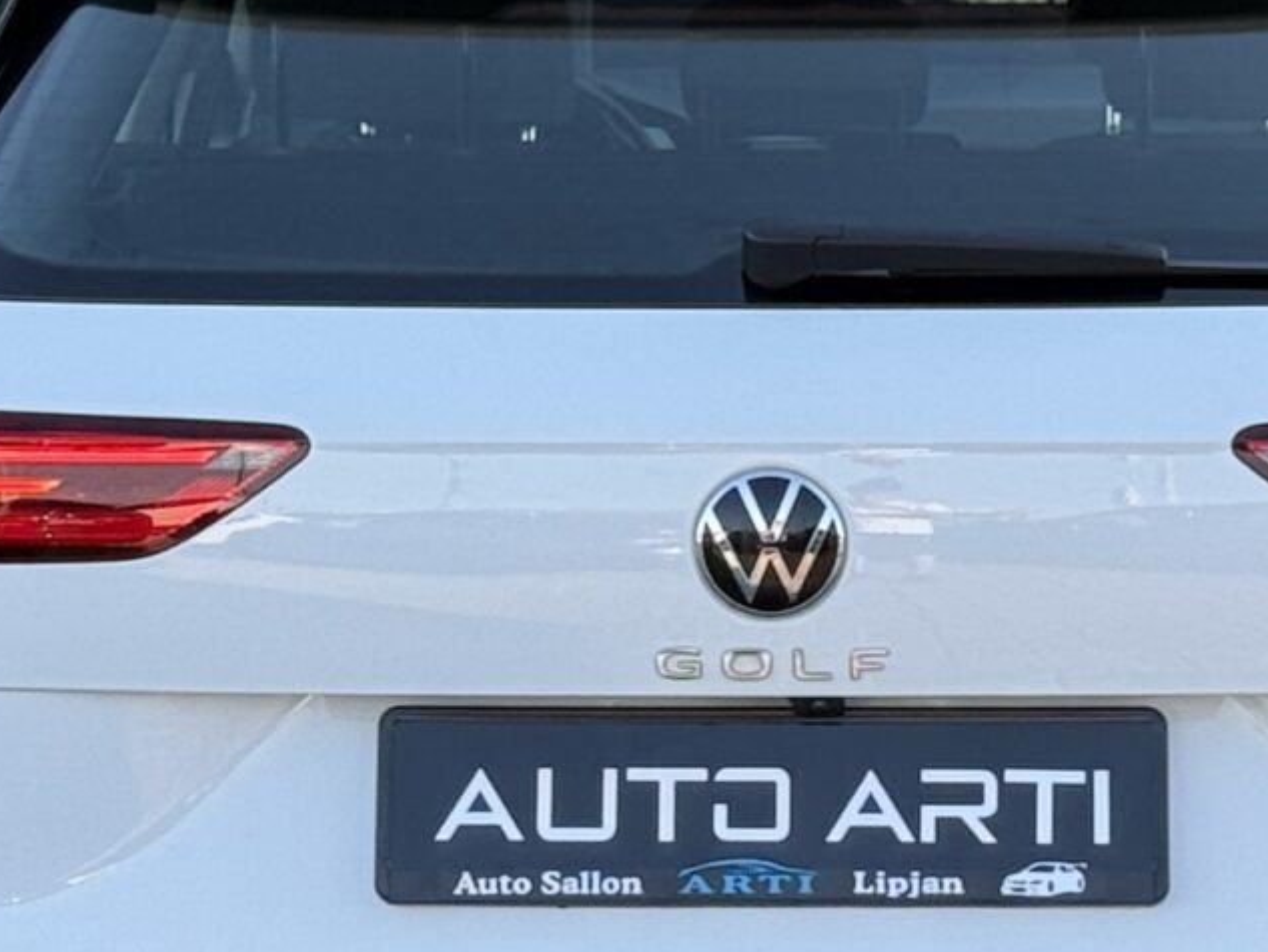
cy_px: 58
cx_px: 805
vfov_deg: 7.6
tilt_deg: -1.2
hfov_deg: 10.2
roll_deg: -0.4
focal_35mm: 194
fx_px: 7108
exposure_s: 1/631
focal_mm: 6.76
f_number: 1.78
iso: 64
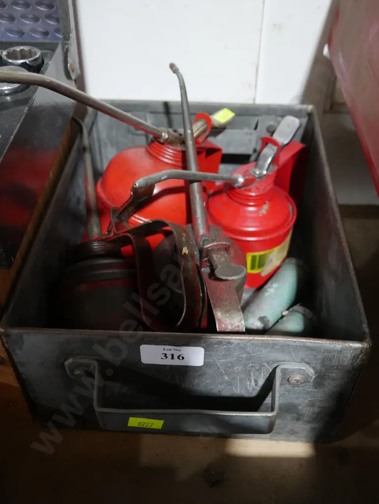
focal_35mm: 34
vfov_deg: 53.9
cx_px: 190
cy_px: 252
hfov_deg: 41.8
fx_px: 496
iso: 1600
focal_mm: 17
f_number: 4
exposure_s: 1/60
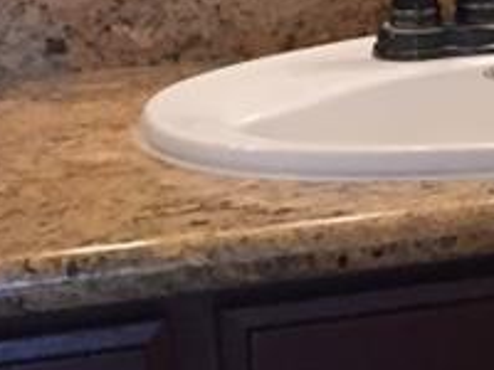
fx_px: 3097
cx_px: 1440
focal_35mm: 217
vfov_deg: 6.8
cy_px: 27
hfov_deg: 8.0
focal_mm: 4.15
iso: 32
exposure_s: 1/30
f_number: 2.2
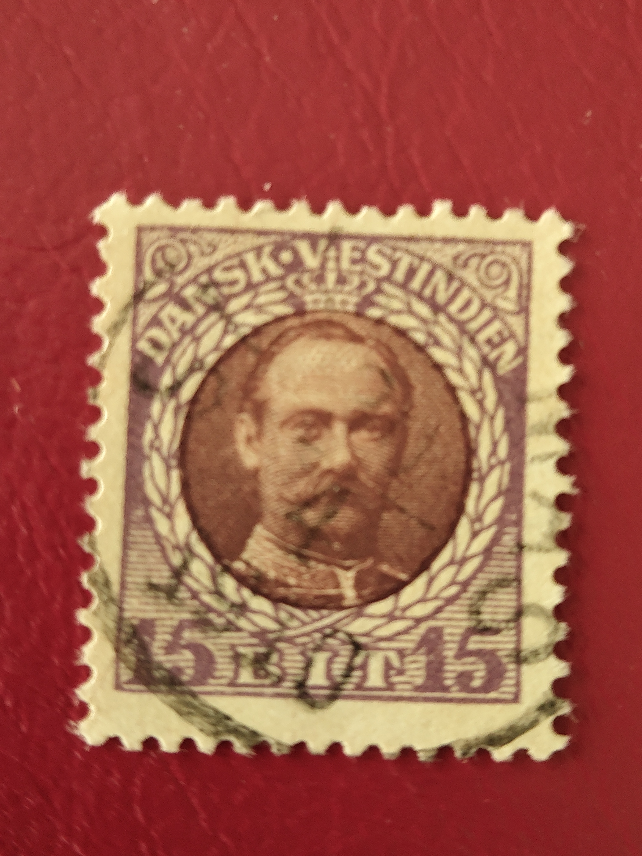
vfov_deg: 41.2
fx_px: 1138
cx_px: 321
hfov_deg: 31.5
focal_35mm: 46
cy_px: 428
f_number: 1.8
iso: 462
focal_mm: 4.15
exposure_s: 1/20
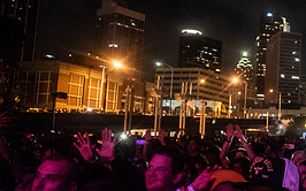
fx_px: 425
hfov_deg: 35.9
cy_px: 95
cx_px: 303
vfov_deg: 25.3
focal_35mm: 51
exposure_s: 1/40
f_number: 3.5
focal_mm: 20
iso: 2500
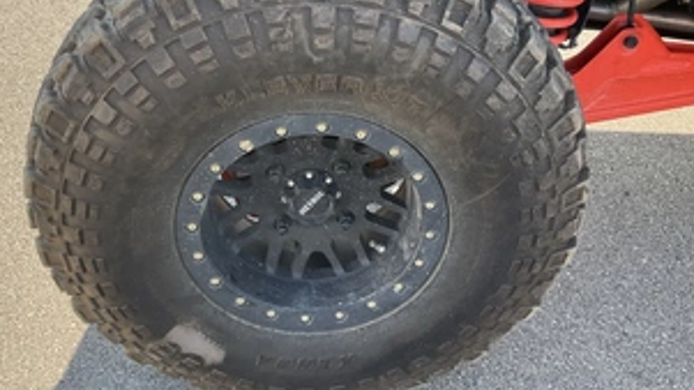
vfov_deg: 28.3
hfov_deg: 48.4
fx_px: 773
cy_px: 171
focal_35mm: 42
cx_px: 337
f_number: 1.8
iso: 25
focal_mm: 3
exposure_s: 1/273
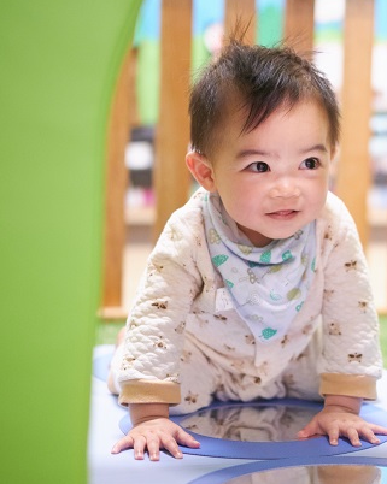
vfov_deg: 24.5
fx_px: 1118
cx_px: 332
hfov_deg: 19.4
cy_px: 241
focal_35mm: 78
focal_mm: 35
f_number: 1.4
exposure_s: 1/160
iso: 1600
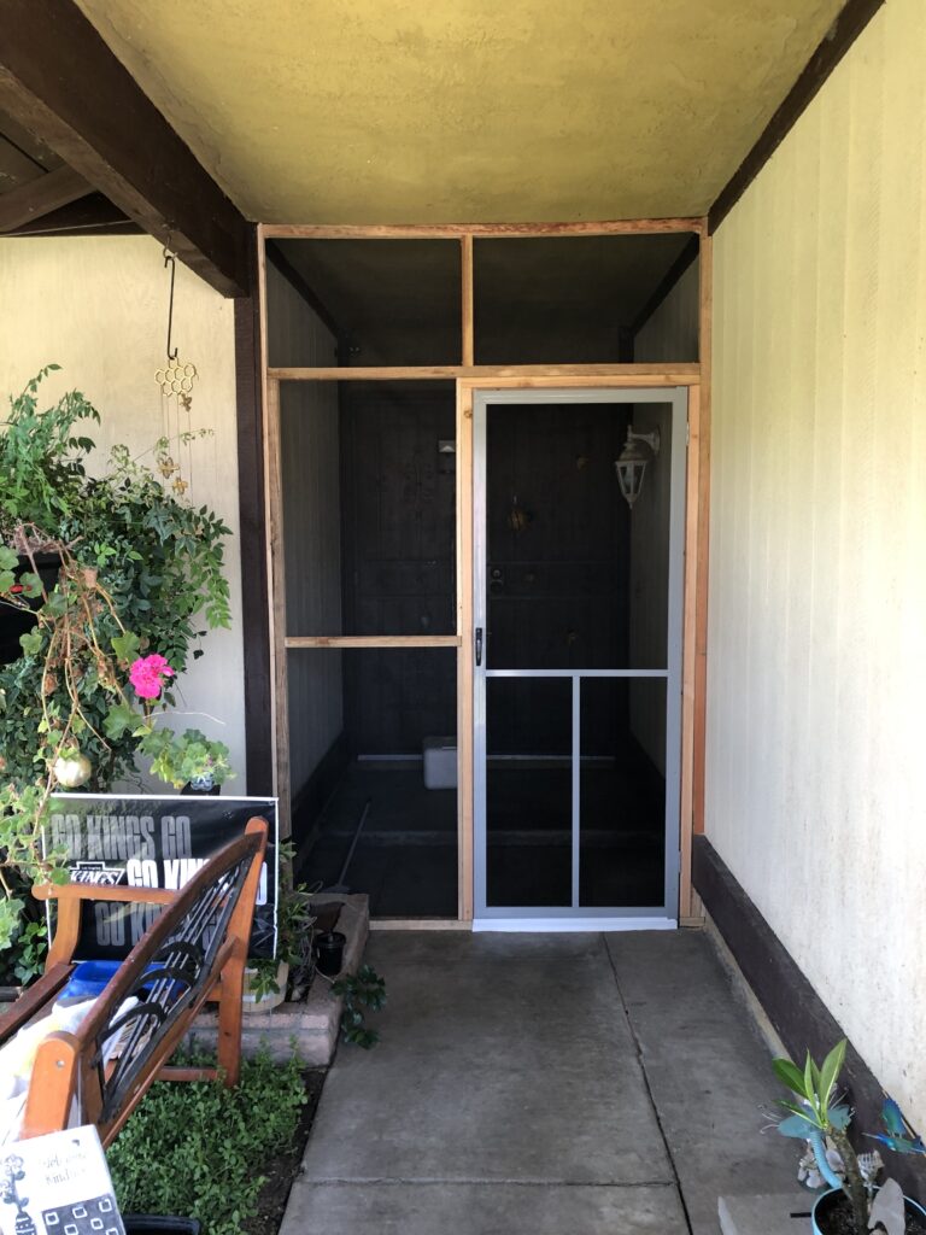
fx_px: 999
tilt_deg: -5.1
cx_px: 463
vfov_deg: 63.4
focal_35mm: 28
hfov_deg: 49.7
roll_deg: +0.6
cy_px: 618
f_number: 1.8
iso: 25
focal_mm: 3.99
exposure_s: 1/30
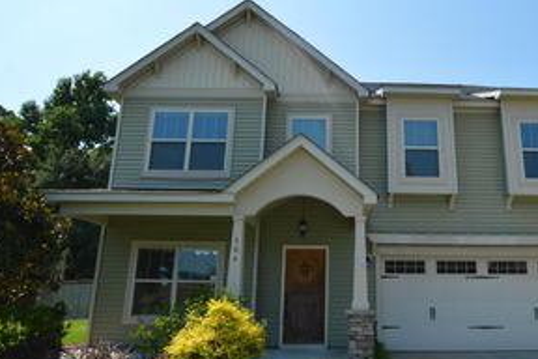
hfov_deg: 68.3
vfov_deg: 49.5
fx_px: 389
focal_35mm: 26
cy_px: 189
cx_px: 336
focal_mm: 10
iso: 100
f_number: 8
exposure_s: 1/250
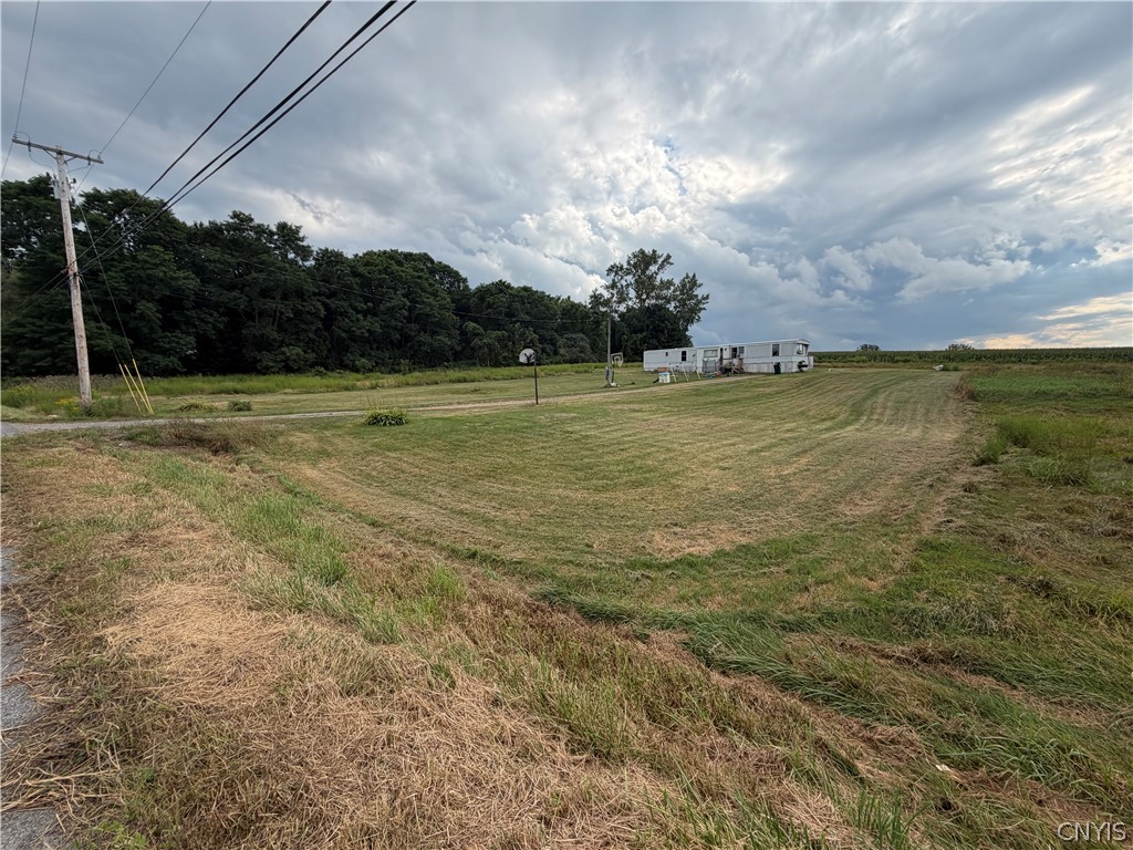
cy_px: 425
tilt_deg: -5.0
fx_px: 458
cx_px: 566
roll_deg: +1.0
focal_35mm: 14
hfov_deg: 102.1
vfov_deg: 85.7
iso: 32
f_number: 2.2
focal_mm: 2.22
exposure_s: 1/770
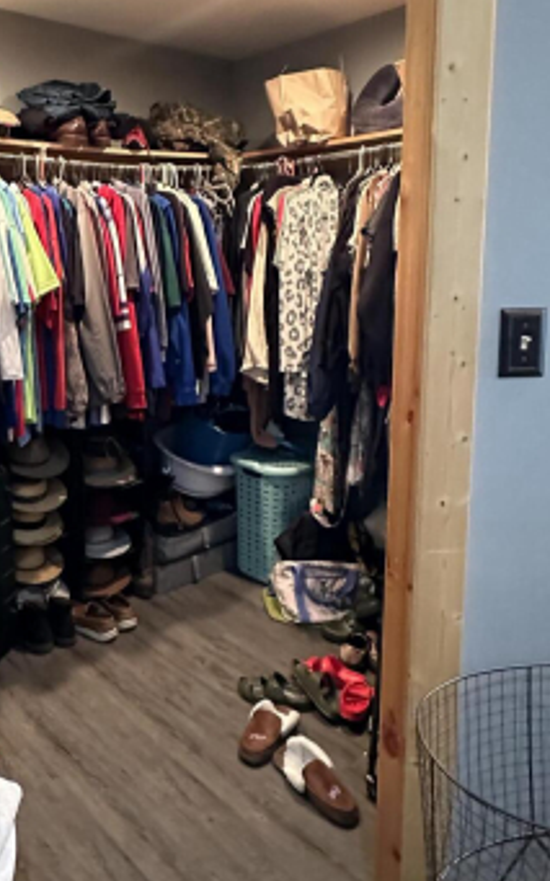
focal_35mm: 29
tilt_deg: -7.9
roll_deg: +0.9
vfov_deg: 64.1
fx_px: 696
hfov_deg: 41.6
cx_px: 124
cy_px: 358
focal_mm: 2.22
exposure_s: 1/40
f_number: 2.2
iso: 1250
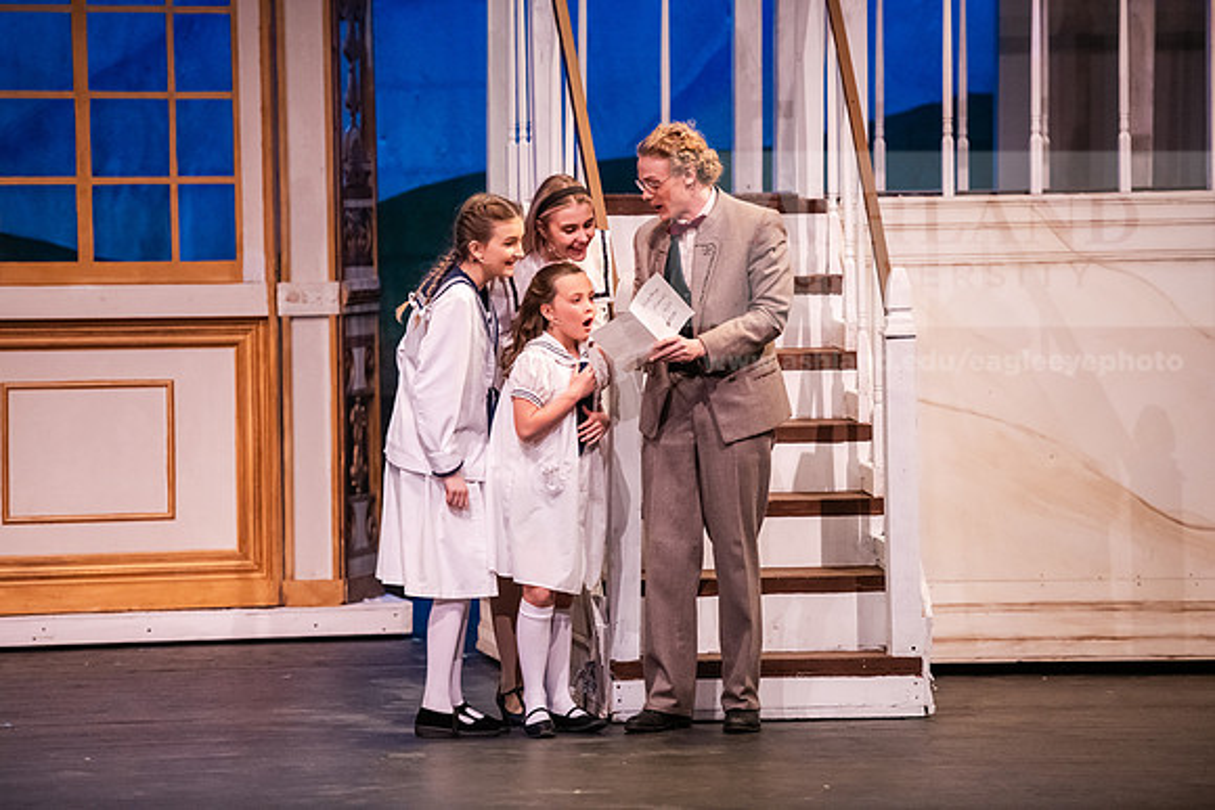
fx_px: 6076
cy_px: 405
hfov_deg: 11.4
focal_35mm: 180
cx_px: 608
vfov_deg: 7.6
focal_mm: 180
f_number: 3.2
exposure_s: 1/250
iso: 4000
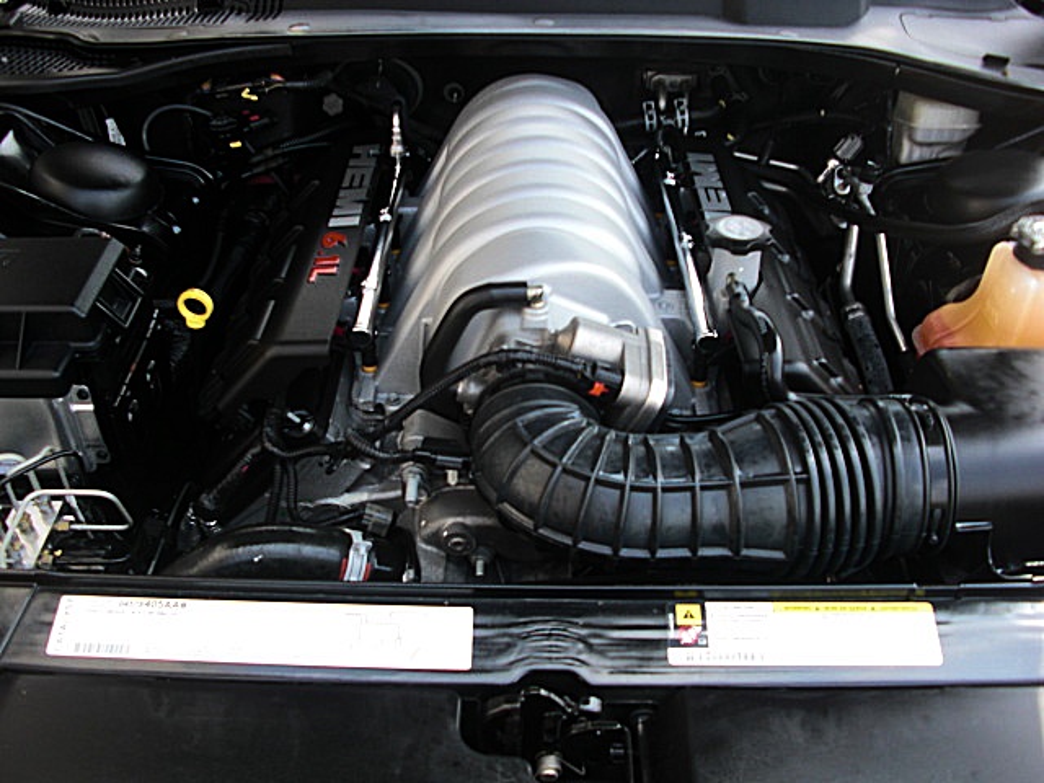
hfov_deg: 51.4
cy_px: 392
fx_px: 1086
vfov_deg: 39.7
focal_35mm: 36
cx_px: 522
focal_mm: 6.3
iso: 50
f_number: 2.8
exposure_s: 1/160
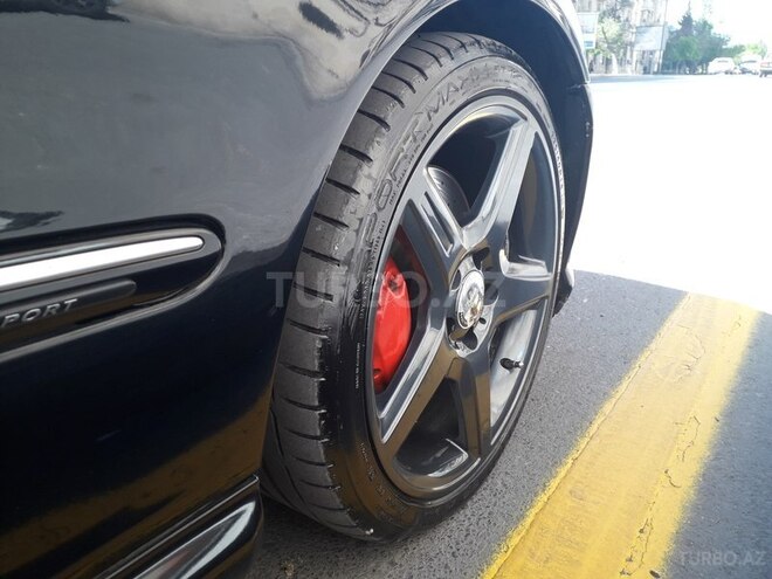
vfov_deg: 51.4
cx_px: 386
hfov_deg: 65.3
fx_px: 602
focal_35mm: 27
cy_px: 290
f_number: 1.9
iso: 40
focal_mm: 3.6
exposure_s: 1/159
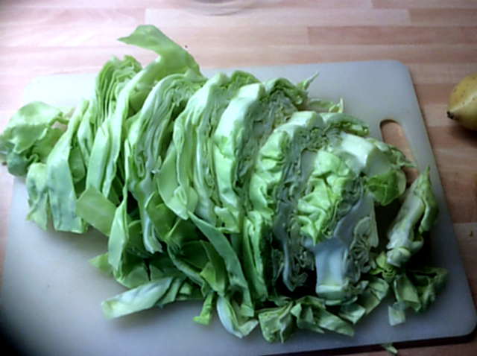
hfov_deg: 56.9
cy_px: 178
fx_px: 440
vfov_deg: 44.1
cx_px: 238
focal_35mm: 32
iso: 50
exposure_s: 1/25
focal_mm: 3.3
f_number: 2.4
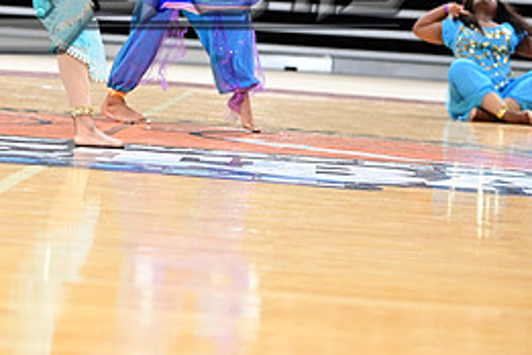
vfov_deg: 7.5
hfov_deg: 11.2
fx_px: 2689
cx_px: 84
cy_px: -35
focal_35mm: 182
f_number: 3.2
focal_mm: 82
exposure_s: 1/1000
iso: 6400
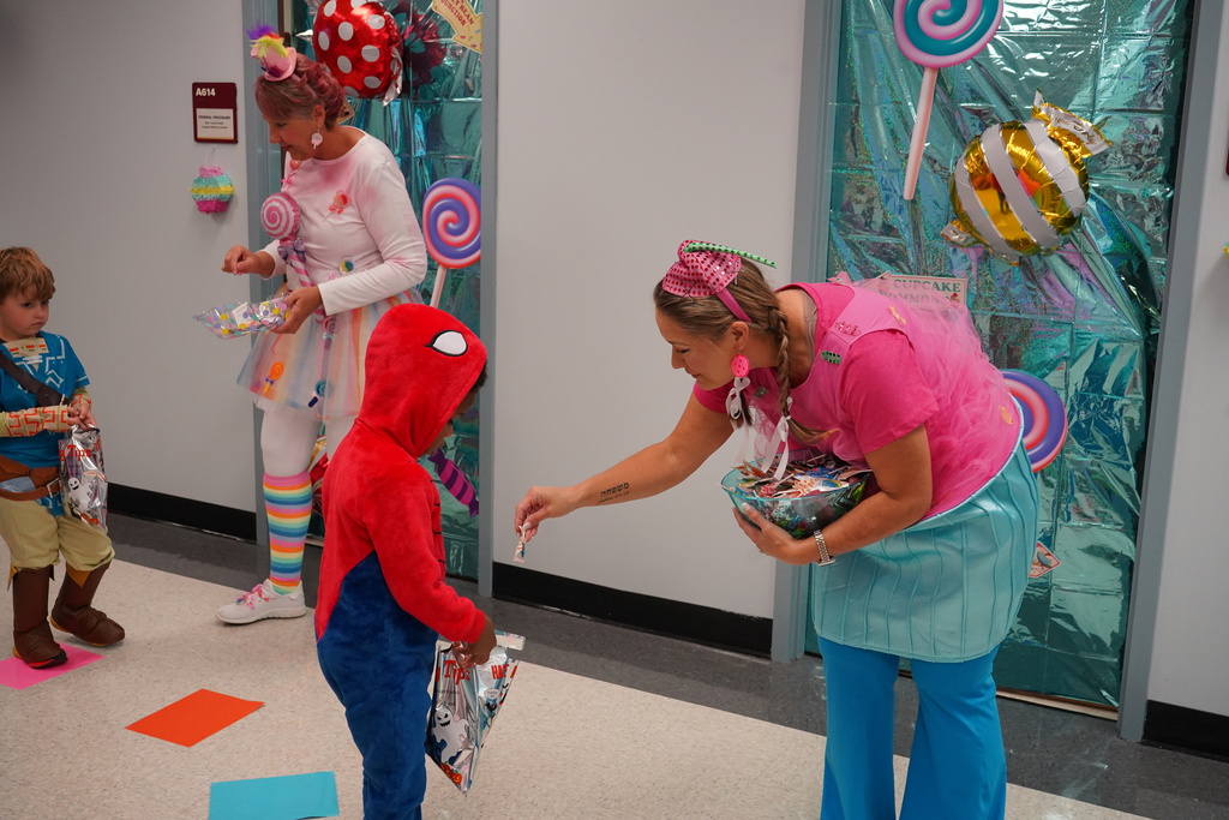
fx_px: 1297
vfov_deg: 35.1
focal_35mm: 38
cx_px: 614
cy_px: 410
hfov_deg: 50.7
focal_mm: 38
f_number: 6.3
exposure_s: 1/250
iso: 3200
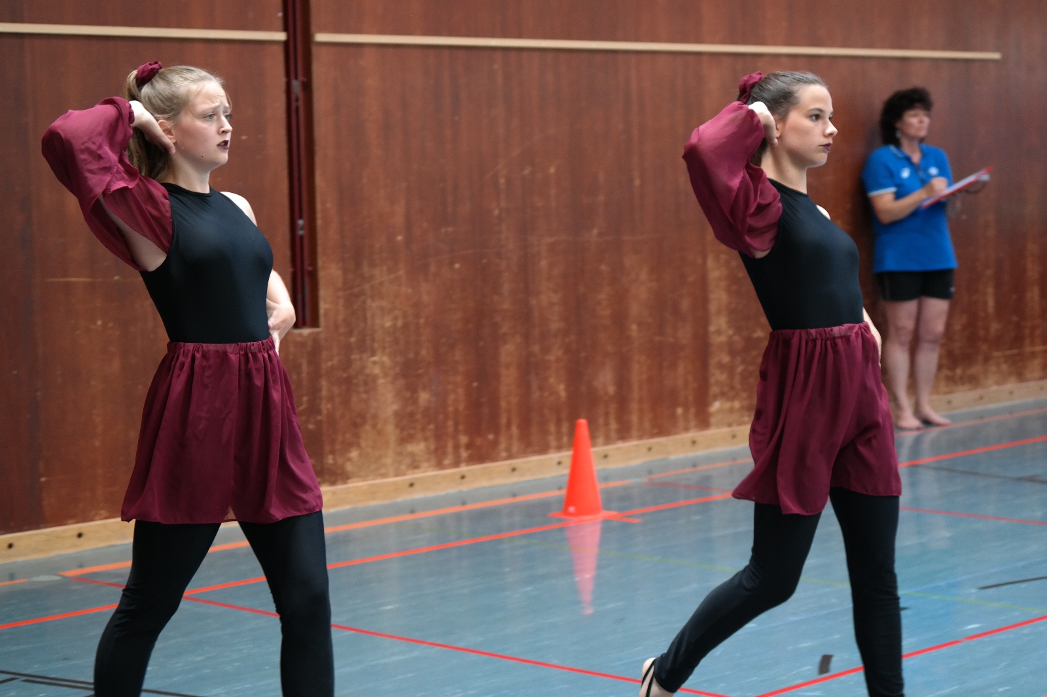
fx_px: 2239
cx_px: 524
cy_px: 348
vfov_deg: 17.7
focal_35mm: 77
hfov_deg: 26.3
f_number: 4
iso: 400
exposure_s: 1/80
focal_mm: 50
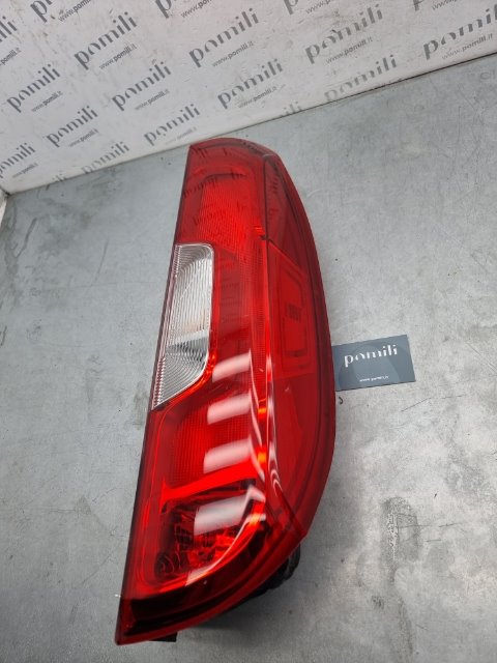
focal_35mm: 24
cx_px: 248
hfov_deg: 56.8
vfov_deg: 71.6
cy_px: 332
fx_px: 459
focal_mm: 6.7
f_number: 1.8
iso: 50
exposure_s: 1/240
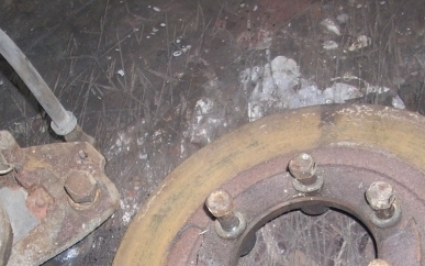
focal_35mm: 76
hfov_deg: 27.1
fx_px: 880
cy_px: 263
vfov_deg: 16.8
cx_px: 195
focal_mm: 6.2
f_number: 2.8
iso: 64
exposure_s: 1/60
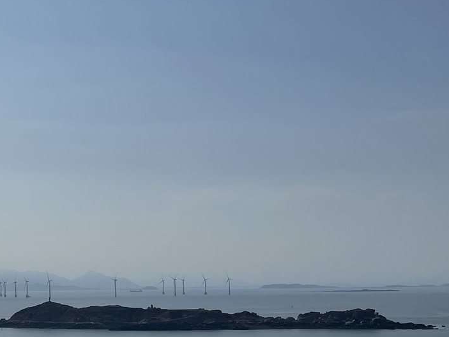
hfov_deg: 25.2
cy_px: 230
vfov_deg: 19.8
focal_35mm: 74
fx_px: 960
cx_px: 13
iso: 40
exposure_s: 1/25000
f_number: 1.6
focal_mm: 4.2
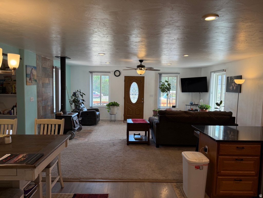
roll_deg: -1.0
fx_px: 182
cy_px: 99
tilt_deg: -3.6
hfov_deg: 71.6
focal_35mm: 24
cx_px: 132
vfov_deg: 56.8
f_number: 1.78
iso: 125
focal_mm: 6.76
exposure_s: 1/179
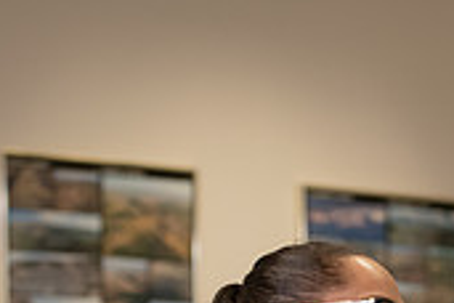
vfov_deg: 5.7
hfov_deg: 8.6
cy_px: 488
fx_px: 3001
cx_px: 425
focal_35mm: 238
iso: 1000
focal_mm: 70
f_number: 3.2
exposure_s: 1/200
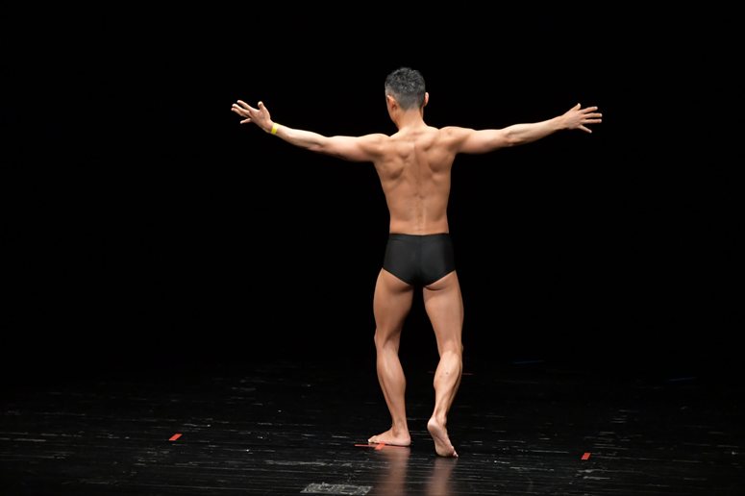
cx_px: 372
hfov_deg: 7.6
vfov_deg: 5.1
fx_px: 5585
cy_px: 248
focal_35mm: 270
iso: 3200
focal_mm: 180
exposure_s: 1/400
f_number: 5.6
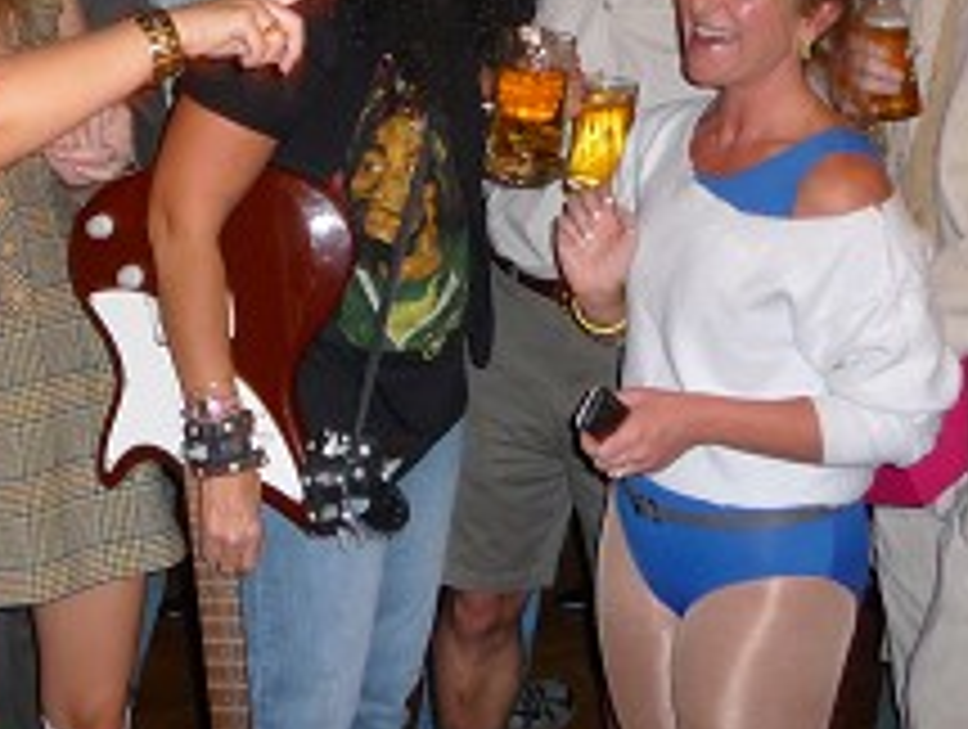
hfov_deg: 29.4
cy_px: -38
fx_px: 1821
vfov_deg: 21.7
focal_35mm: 65
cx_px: 266
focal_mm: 4.7
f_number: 3.3
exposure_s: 1/30
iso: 250
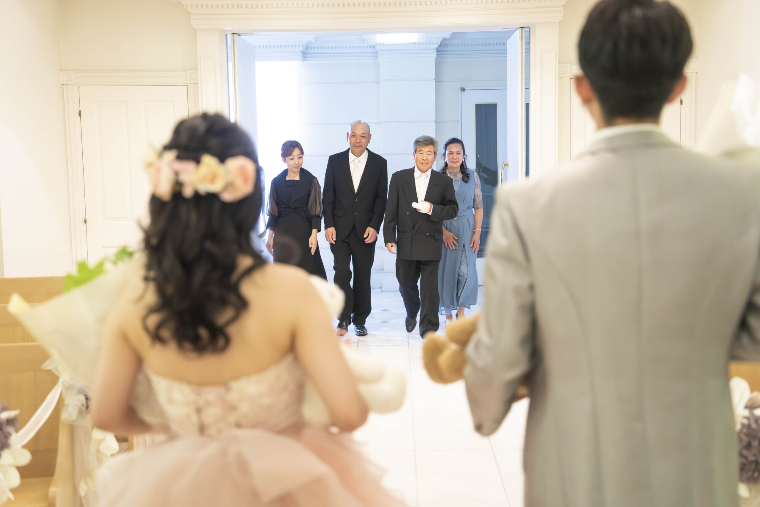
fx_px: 1098
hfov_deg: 38.2
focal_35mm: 52
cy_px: 254
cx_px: 380
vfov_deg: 26.0
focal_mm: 52
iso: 2500
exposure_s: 1/100
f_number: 2.8
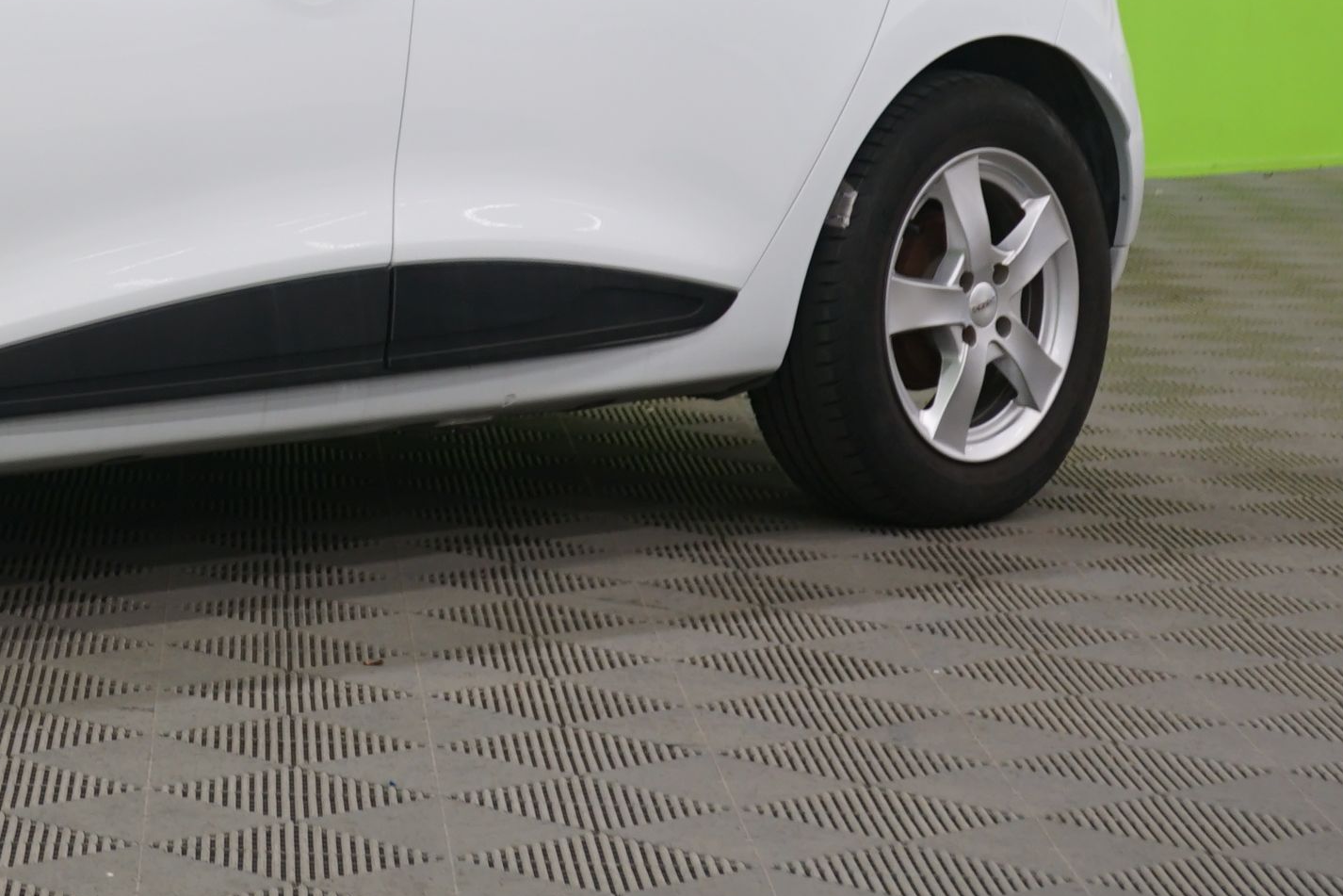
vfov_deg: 9.8
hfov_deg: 14.3
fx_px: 5148
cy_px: -179
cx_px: -347
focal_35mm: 138
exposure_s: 1/8
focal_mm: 50
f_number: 5
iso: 400
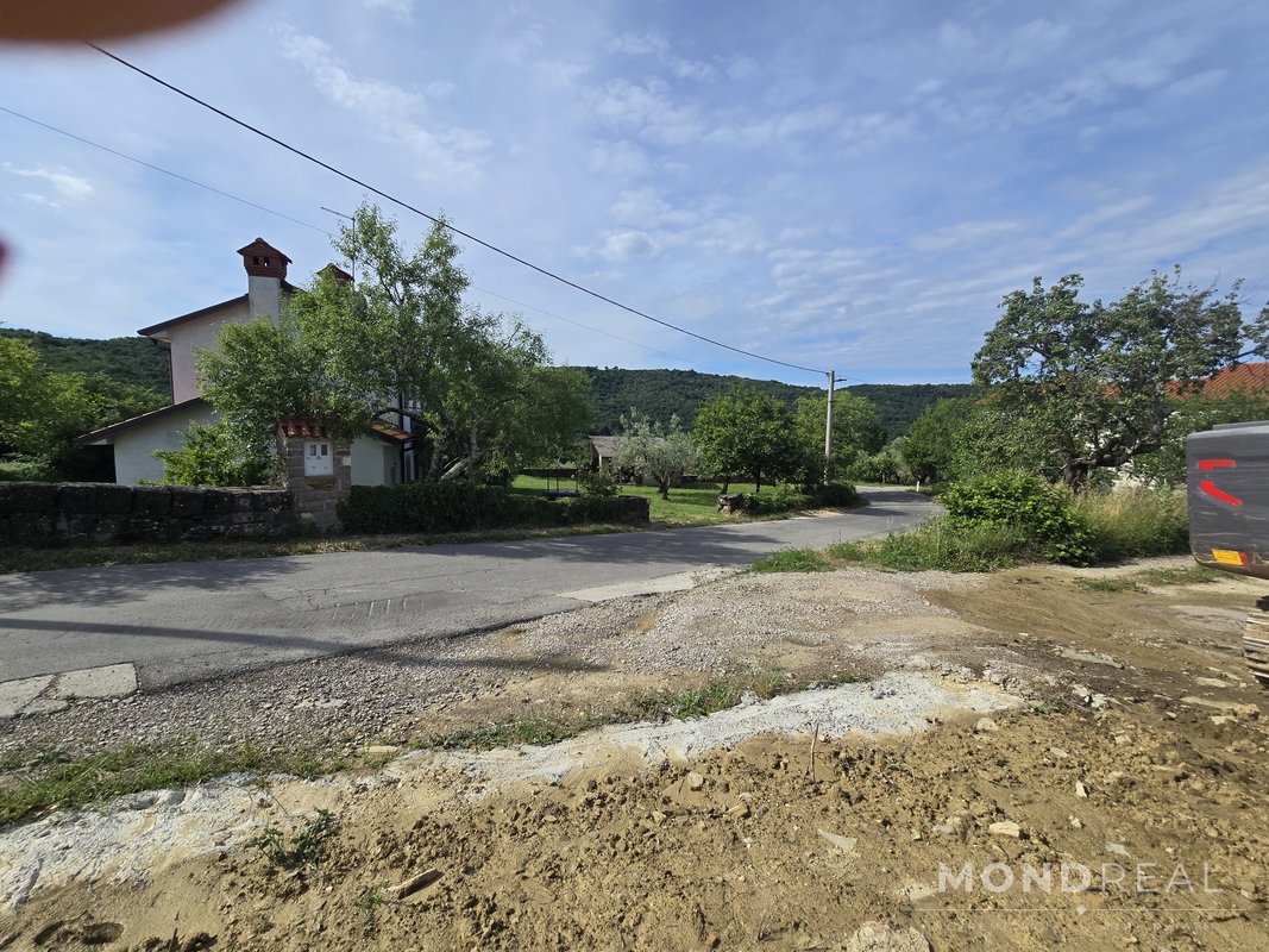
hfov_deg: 106.2
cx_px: 634
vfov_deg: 89.9
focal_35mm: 13
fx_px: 477
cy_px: 476
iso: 50
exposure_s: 1/3246
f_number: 2.2
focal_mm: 2.2
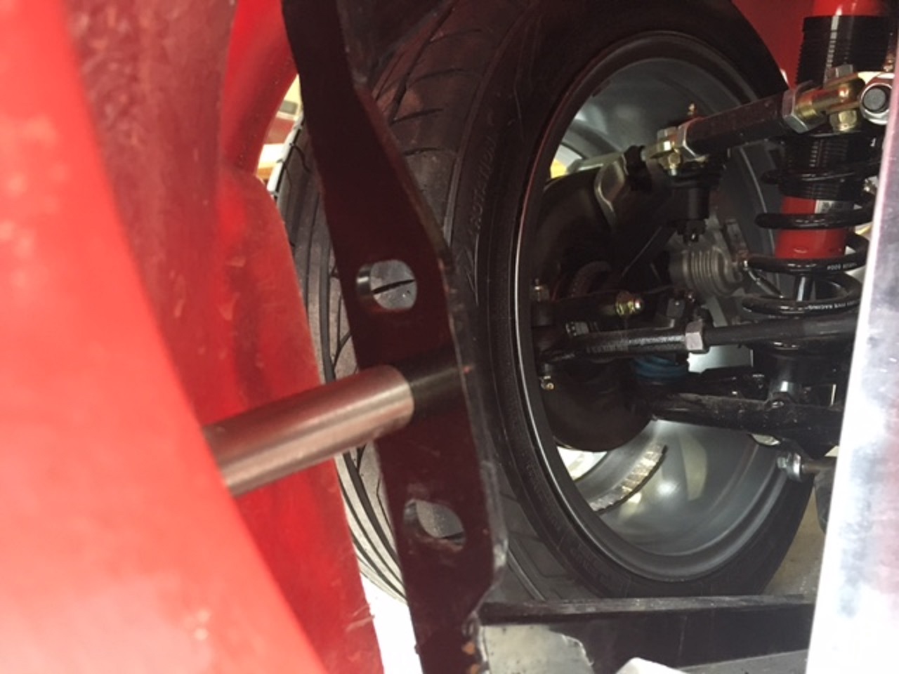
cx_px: 450
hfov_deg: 61.7
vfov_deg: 48.2
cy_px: 337
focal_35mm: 29
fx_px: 753
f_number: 2.2
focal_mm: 4.15
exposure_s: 1/30
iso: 200
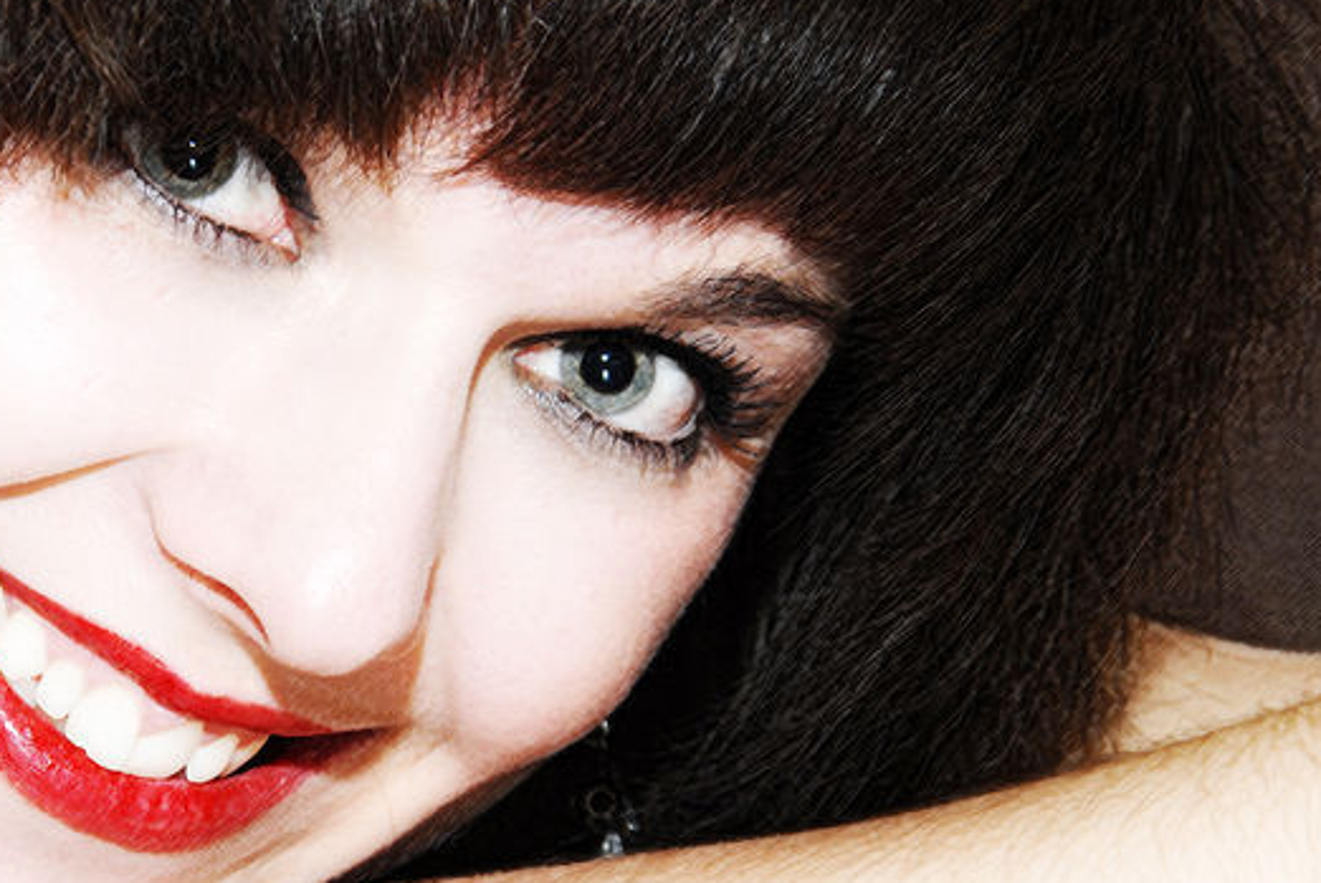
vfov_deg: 4.6
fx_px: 11017
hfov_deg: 6.9
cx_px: 235
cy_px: 562
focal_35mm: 300
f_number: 9
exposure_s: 1/60
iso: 200
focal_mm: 116
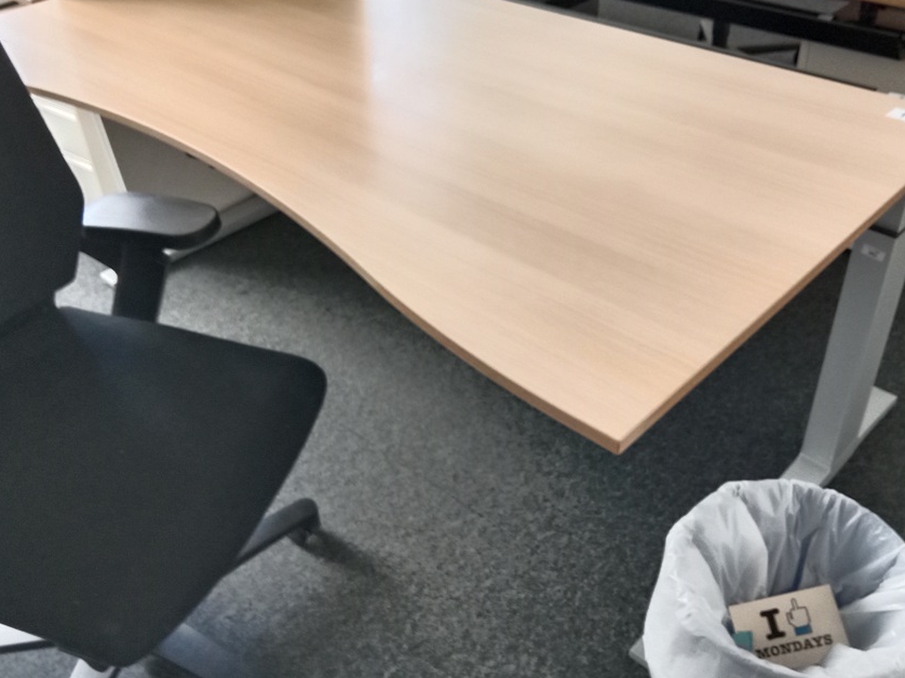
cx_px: 479
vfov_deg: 42.9
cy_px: 334
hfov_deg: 55.3
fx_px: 863
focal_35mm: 33
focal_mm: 3.65
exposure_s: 1/33.3
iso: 474
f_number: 2.2
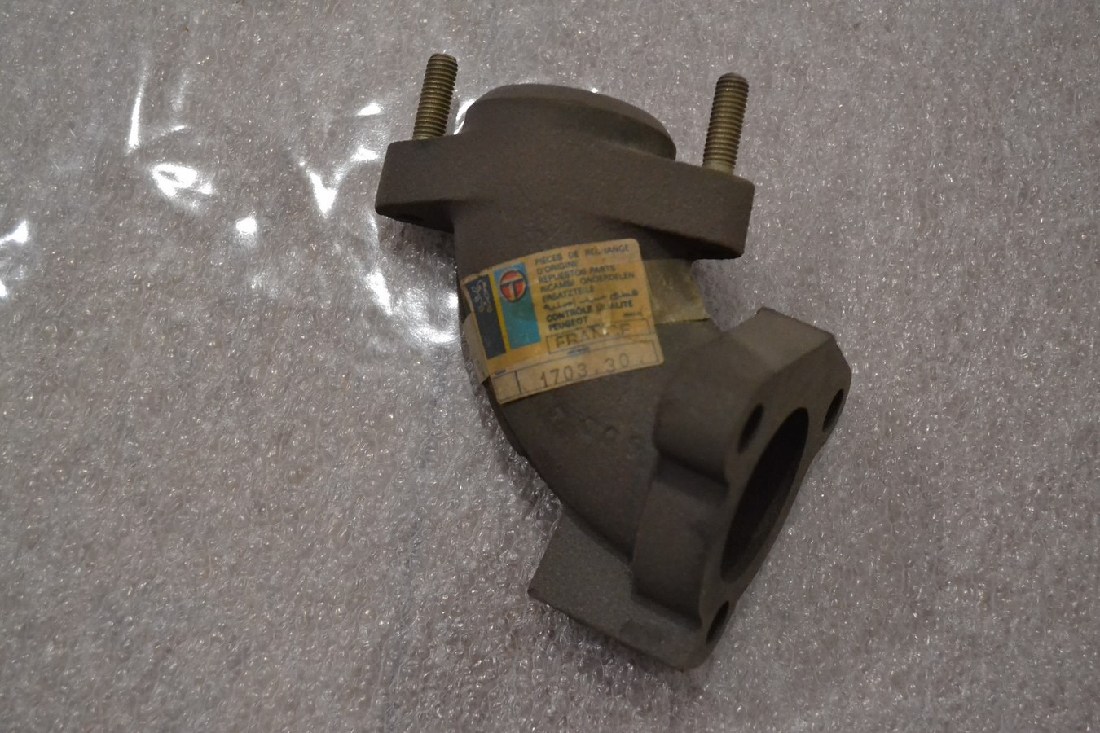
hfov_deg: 38.9
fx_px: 1558
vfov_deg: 26.5
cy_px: 366
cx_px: 550
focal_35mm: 51
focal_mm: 34
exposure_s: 1/40
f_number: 5
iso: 3200
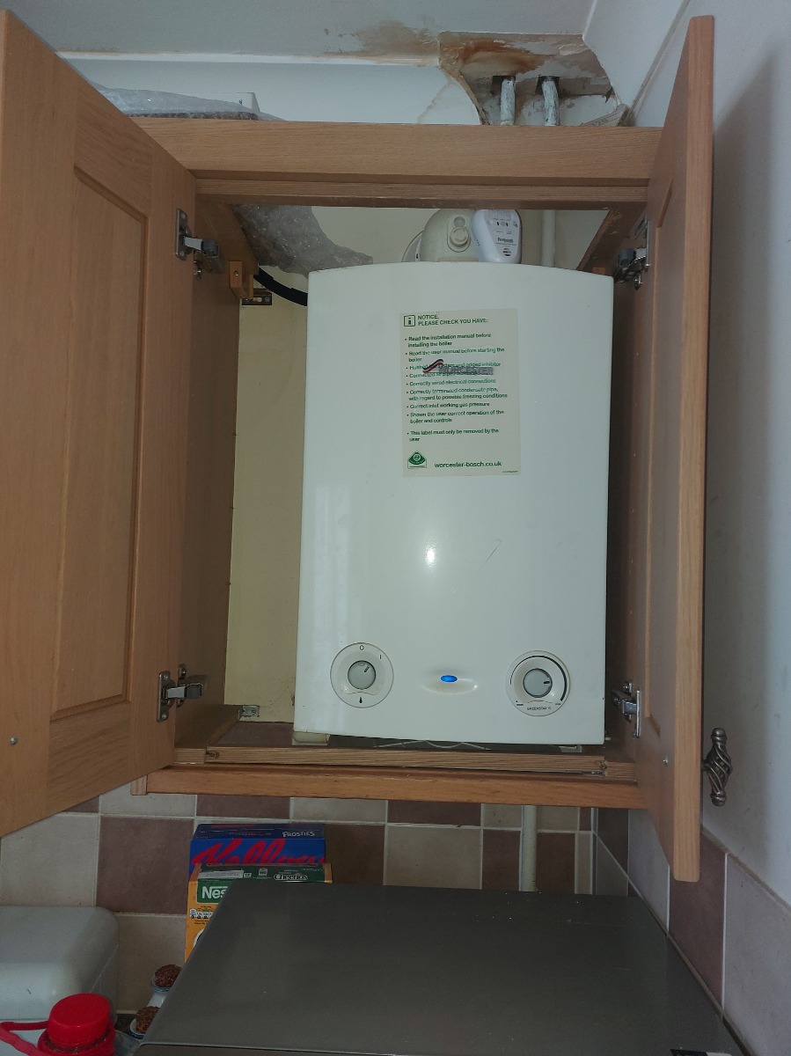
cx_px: 396
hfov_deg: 56.8
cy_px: 528
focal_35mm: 24
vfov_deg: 71.6
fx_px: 732
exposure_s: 1/50
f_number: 1.8
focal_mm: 5.23
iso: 80
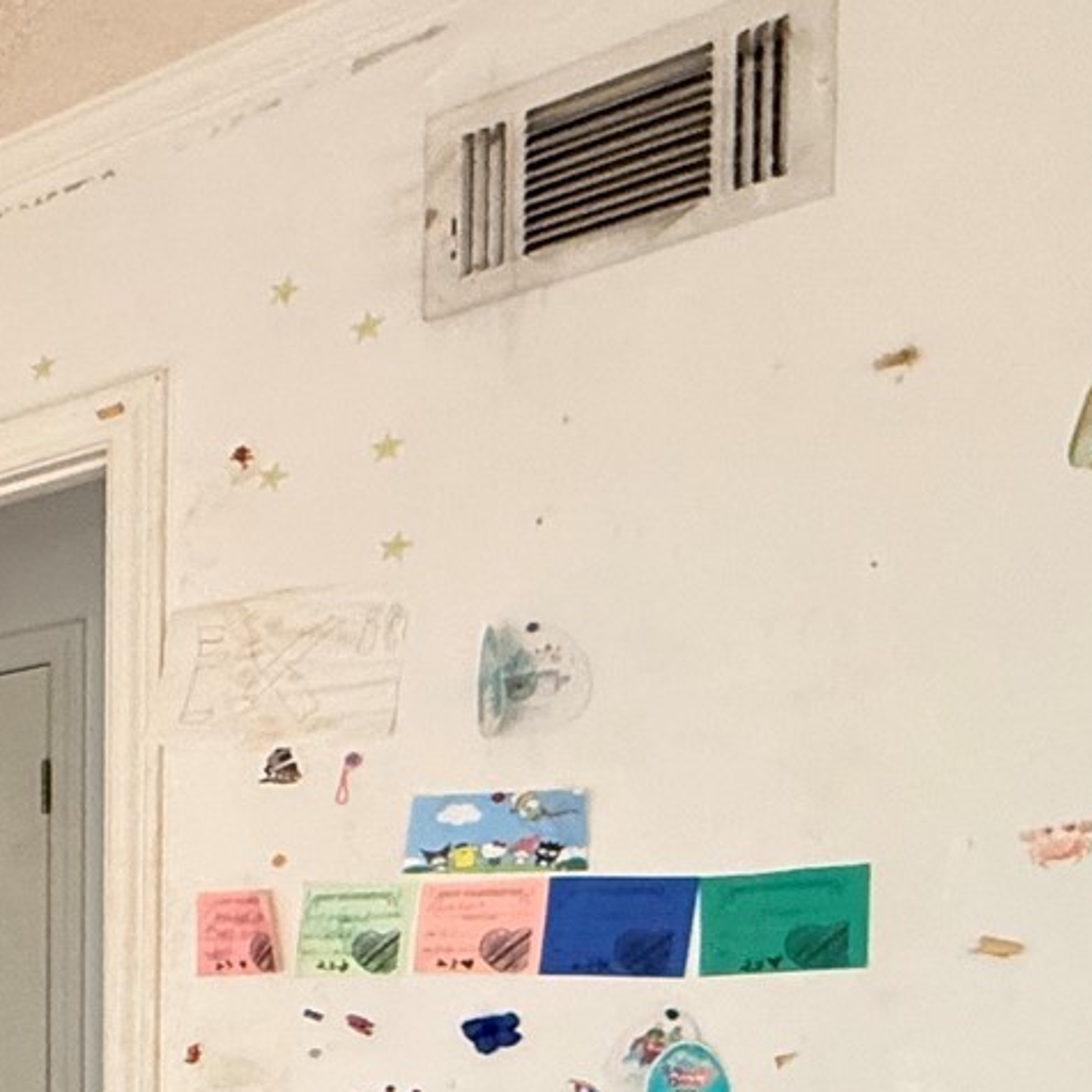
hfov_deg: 21.4
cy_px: 1209
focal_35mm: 50
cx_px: -899
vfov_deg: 30.4
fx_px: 1785
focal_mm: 2.22
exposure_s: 1/60
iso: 500
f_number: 2.2
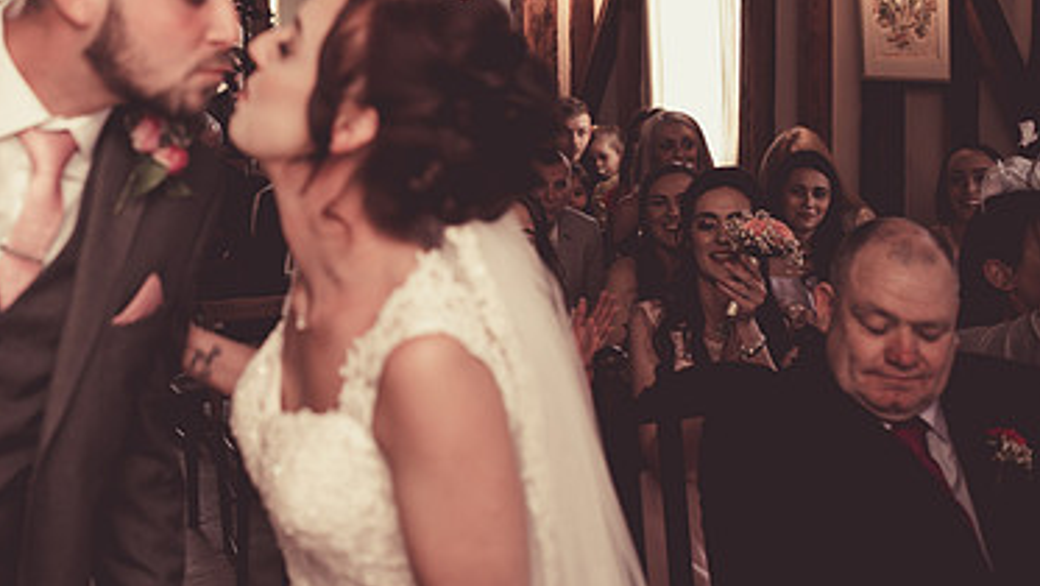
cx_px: 287
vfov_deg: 20.8
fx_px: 1572
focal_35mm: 57
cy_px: 106
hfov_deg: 35.9
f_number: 2.8
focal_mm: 35
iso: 640
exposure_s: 1/100
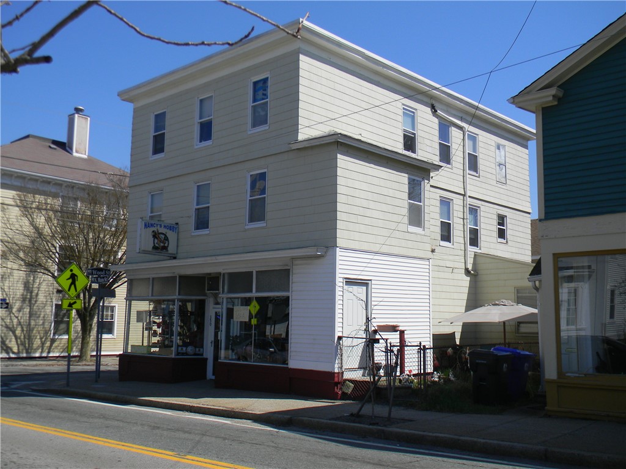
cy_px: 234
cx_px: 313
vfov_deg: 39.7
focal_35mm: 36
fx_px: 651
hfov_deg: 51.4
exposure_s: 1/296
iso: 80
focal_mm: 6.4
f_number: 7.4
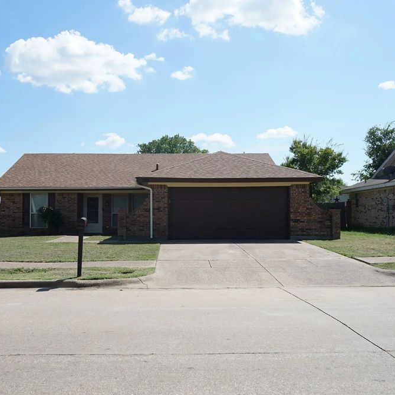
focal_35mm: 39
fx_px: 503
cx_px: 175
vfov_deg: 42.8
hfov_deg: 42.8
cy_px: 197
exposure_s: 1/400
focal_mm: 30
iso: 200
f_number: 9
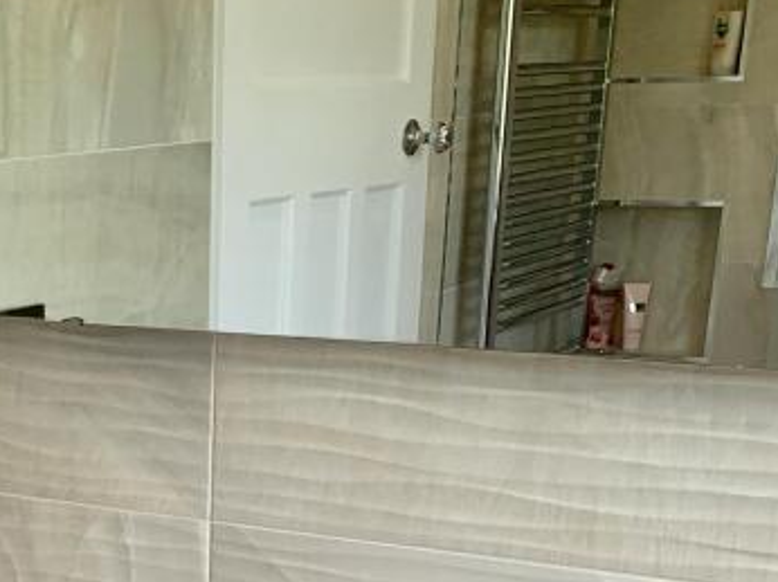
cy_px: 802
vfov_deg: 17.6
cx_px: -7
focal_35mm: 77
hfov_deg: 24.2
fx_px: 1729
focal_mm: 4.25
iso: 25
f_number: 1.8
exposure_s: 1/158
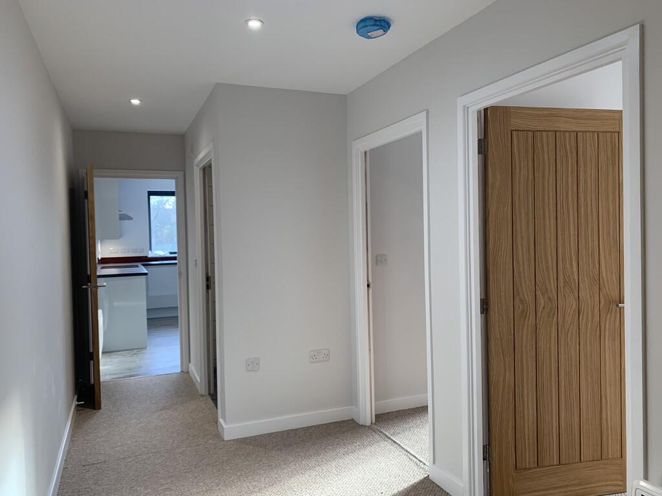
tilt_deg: +0.1
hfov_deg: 67.3
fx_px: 497
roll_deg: +1.5
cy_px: 248
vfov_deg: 53.1
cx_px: 331
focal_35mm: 26
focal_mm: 4.25
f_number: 1.8
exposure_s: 1/66
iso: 100
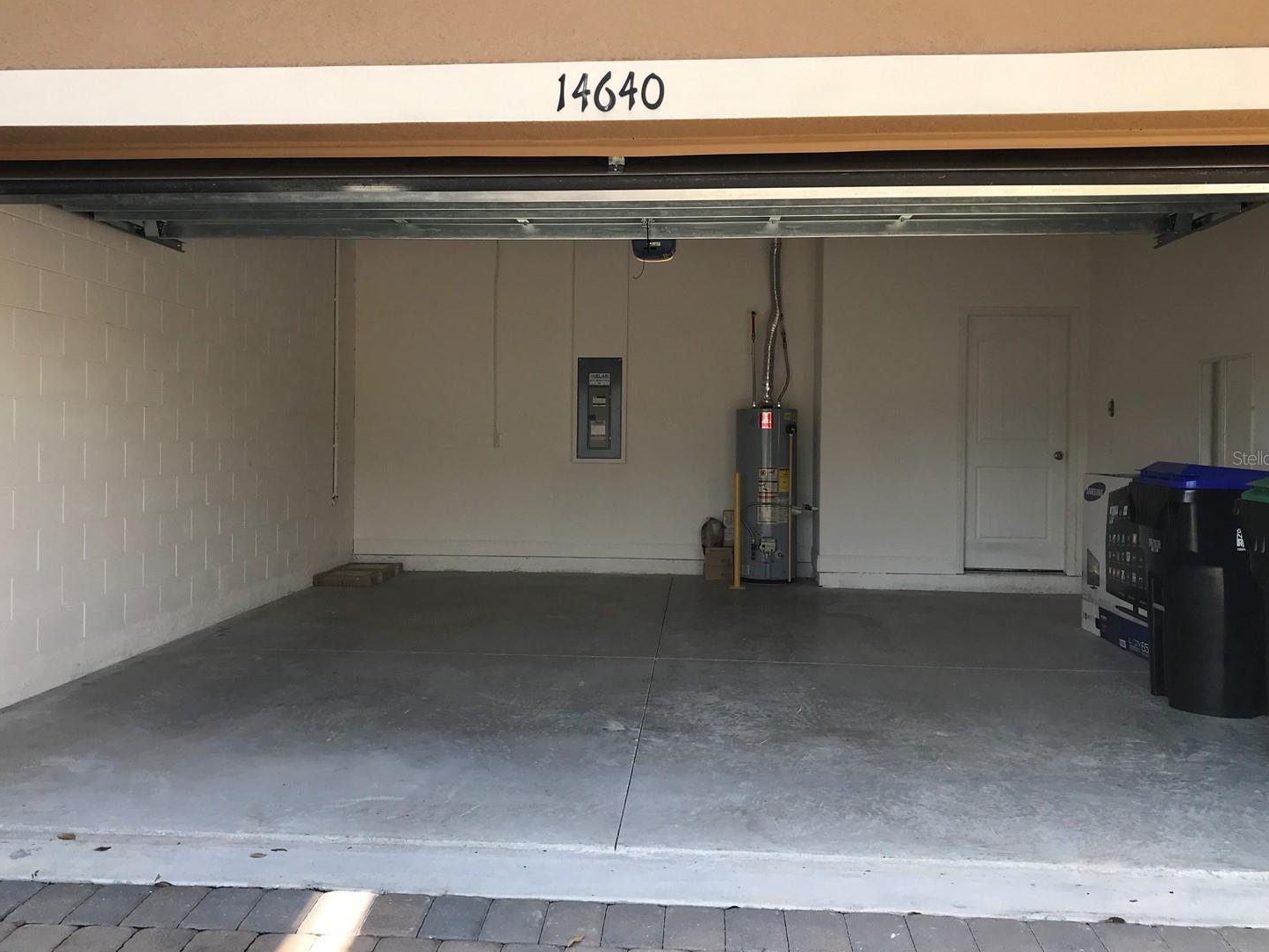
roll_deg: -0.4
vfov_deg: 45.4
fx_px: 1137
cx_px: 613
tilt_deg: -1.3
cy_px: 458
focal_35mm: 31
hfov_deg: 58.3
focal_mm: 3.99
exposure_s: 1/409
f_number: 1.8
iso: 20
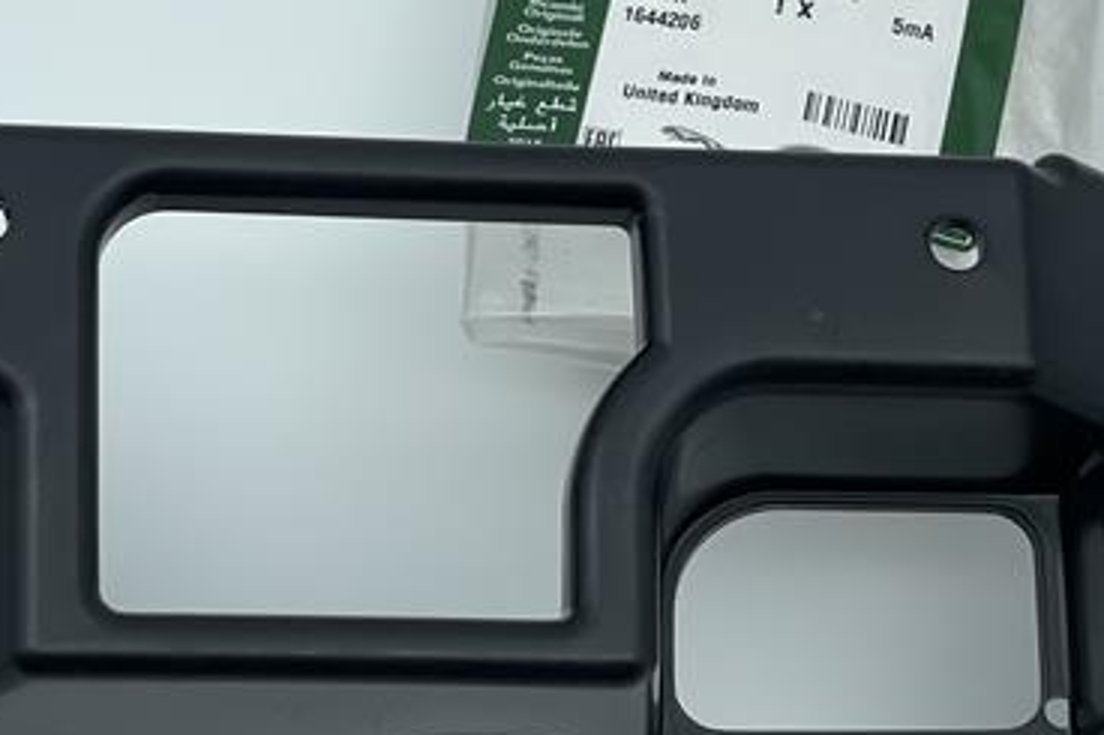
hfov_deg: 11.3
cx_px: 807
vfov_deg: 7.6
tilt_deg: -62.1
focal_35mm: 181
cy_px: 381
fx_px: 5548
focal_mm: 7.5
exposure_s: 1/135
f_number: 2.2
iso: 20
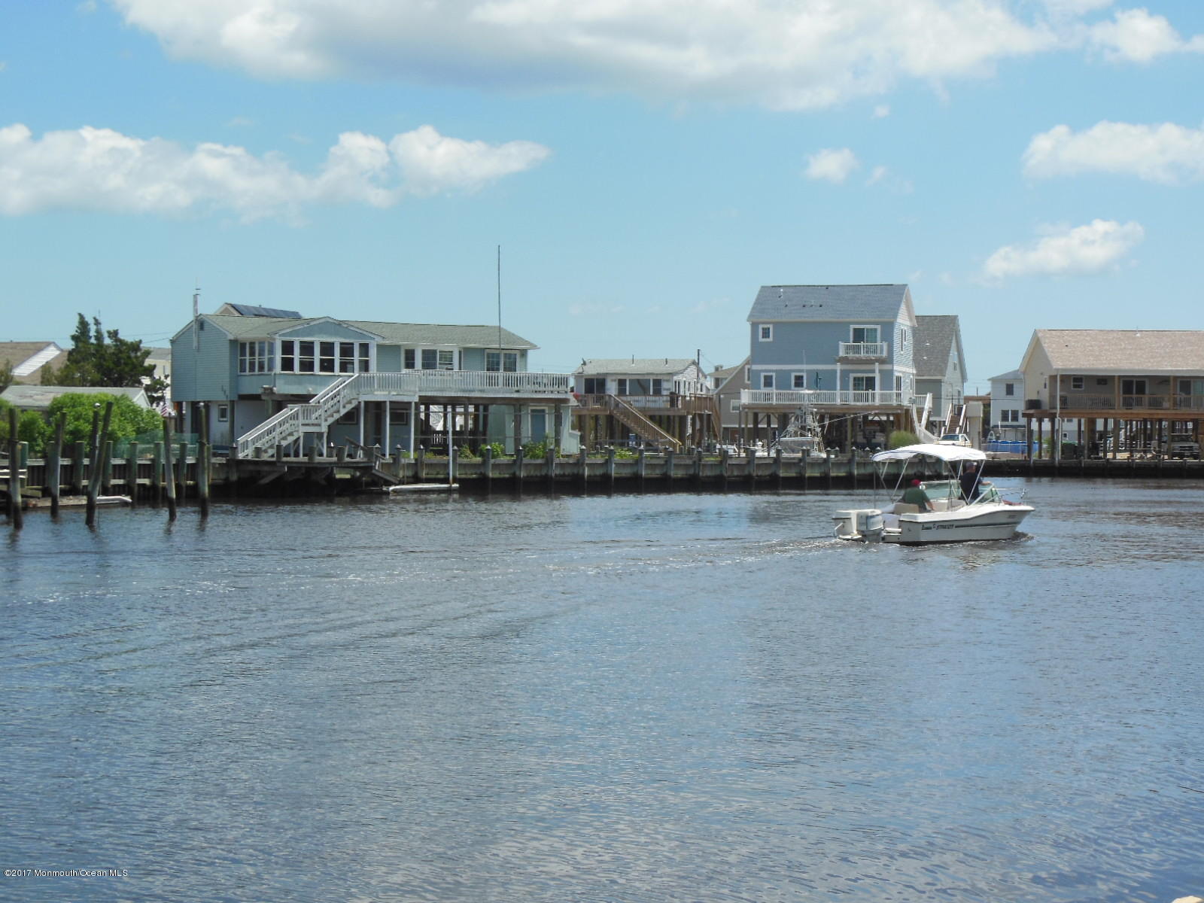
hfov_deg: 29.4
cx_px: 602
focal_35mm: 66
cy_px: 452
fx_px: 2296
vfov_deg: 22.3
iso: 125
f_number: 4.3
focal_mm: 11.7
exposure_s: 1/1250
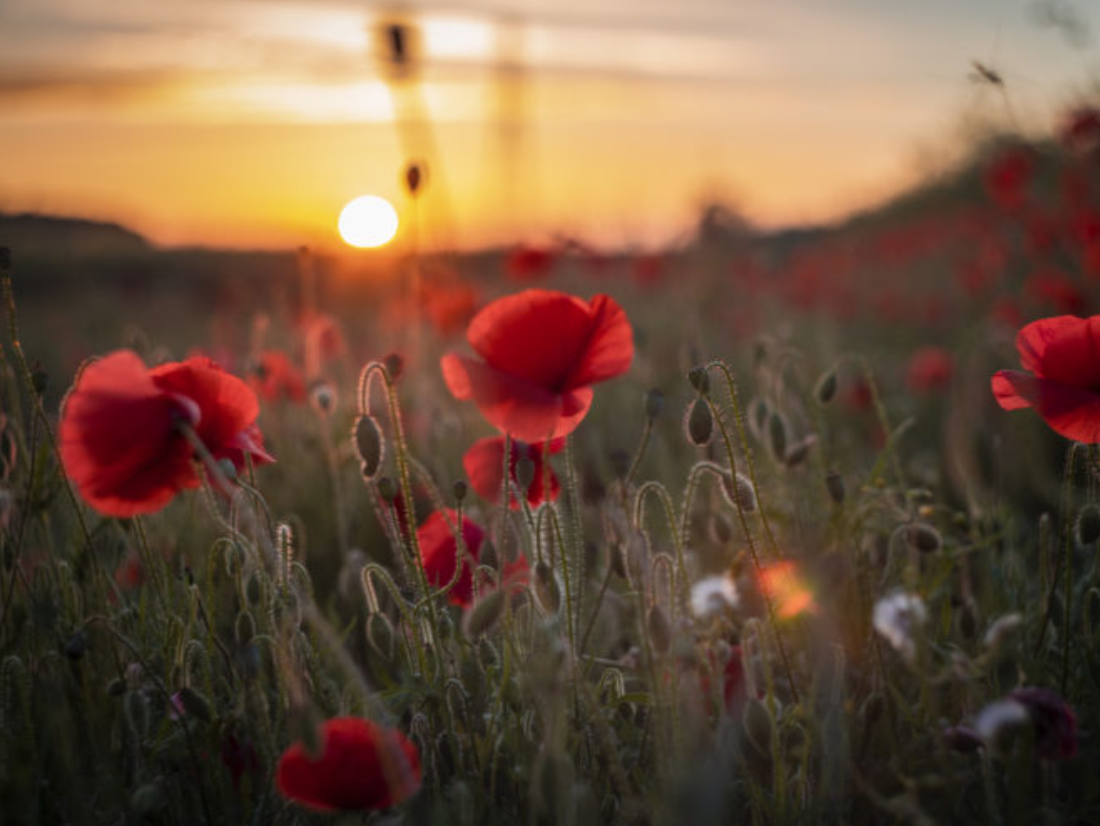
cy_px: 411
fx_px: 731
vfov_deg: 58.9
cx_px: 585
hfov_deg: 73.8
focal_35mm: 23
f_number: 2
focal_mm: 21
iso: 100
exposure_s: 1/100
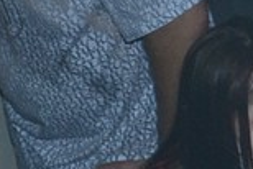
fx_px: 2666
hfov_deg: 5.2
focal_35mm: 379
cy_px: 416
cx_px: 734
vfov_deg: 3.6
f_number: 4.5
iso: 200
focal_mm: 38
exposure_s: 1/2.5
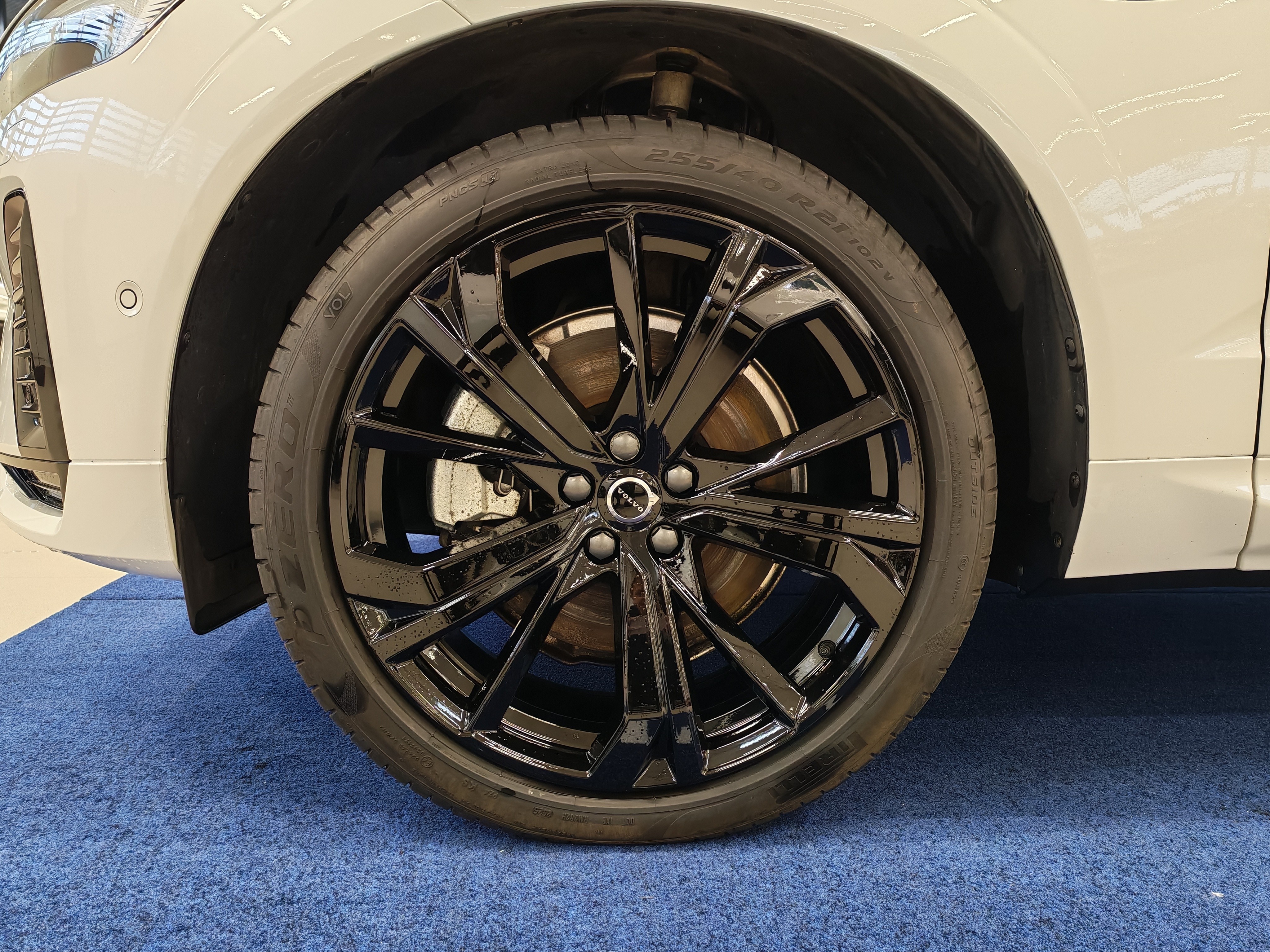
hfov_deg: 60.0
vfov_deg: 46.8
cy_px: 476
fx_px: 1101
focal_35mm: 30
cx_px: 635
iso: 500
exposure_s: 1/100
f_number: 1.9
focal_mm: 6.12
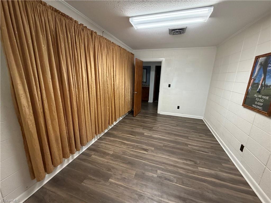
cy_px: 102
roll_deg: -0.7
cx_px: 136
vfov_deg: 85.7
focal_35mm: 14
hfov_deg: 102.1
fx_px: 110
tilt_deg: -14.4
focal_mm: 2.22
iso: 250
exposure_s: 1/60
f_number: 2.2
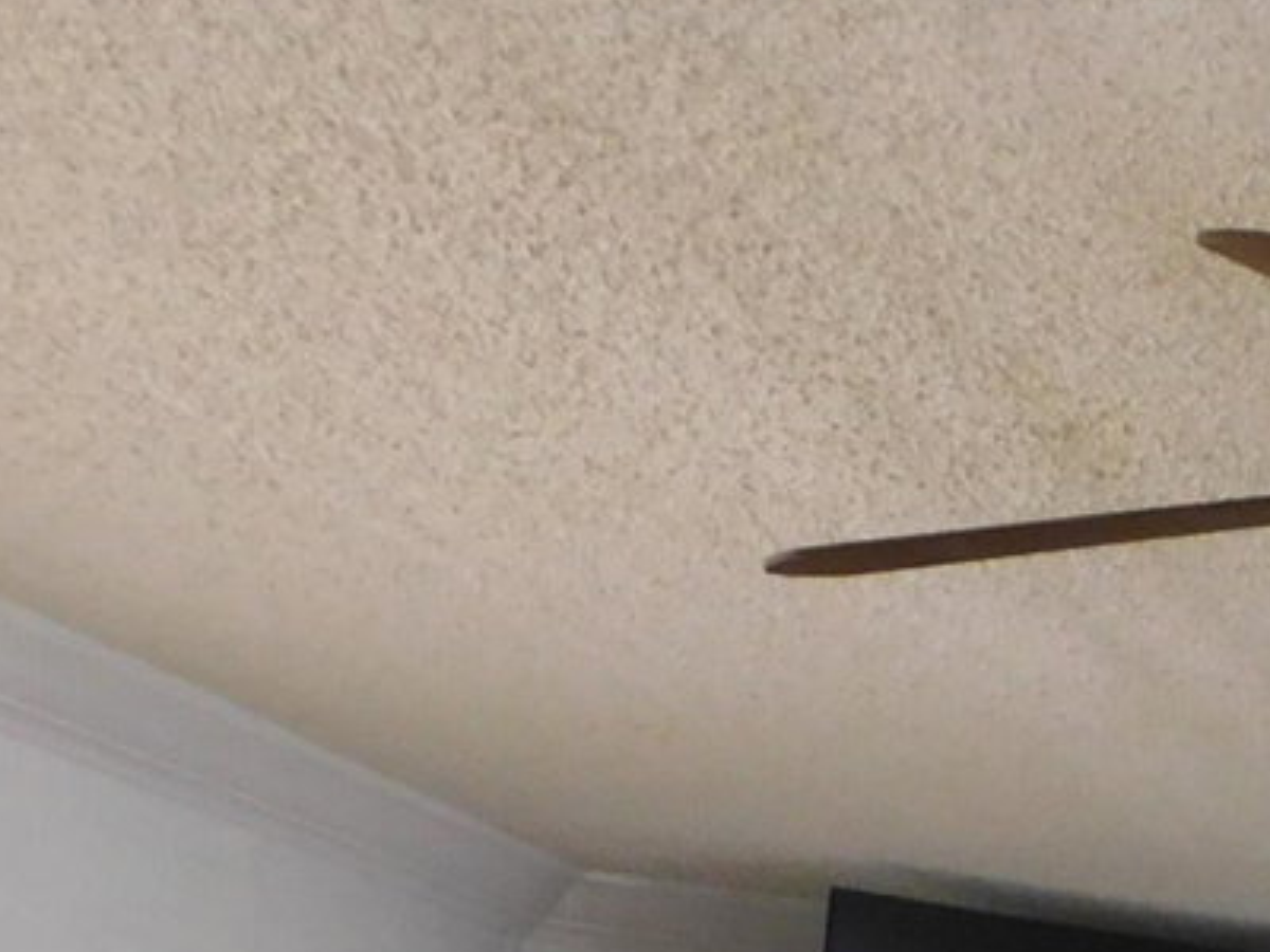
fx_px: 3375
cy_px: 1685
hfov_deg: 18.8
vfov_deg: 14.3
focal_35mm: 92
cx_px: 1905
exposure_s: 1/20
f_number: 3
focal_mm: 4
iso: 400
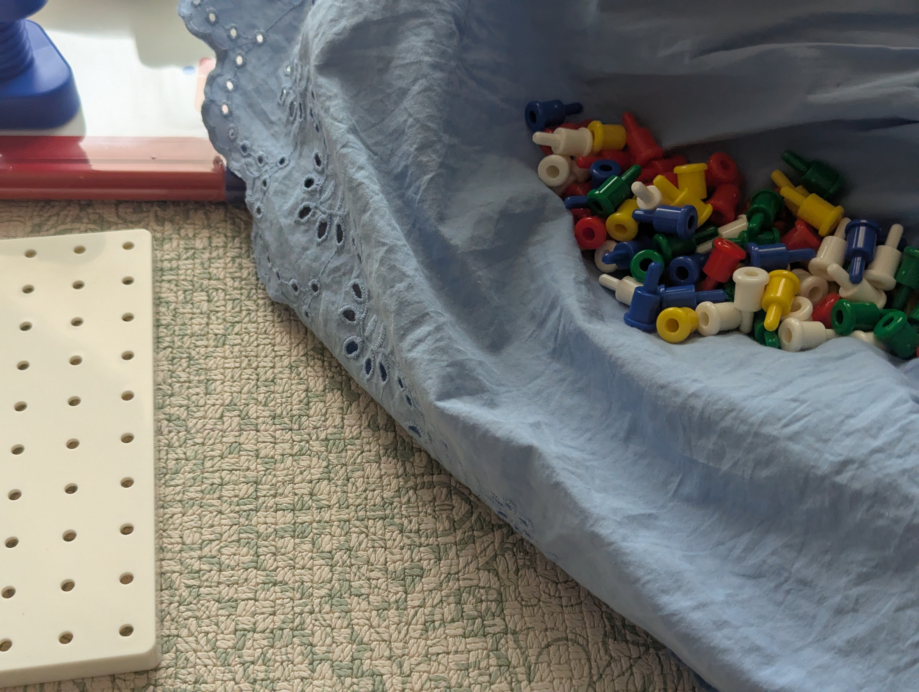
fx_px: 1276
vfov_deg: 30.3
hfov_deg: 39.6
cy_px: 346
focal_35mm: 48
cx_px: 460
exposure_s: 1/193
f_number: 1.85
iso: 298
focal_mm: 6.81
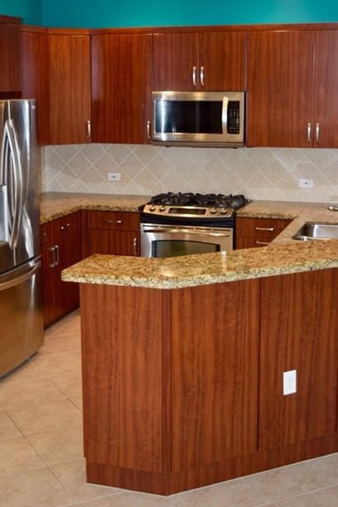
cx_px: 159
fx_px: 812
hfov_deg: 23.5
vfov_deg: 34.6
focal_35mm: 58
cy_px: 197
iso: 800
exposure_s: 1/80
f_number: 4.5
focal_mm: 31
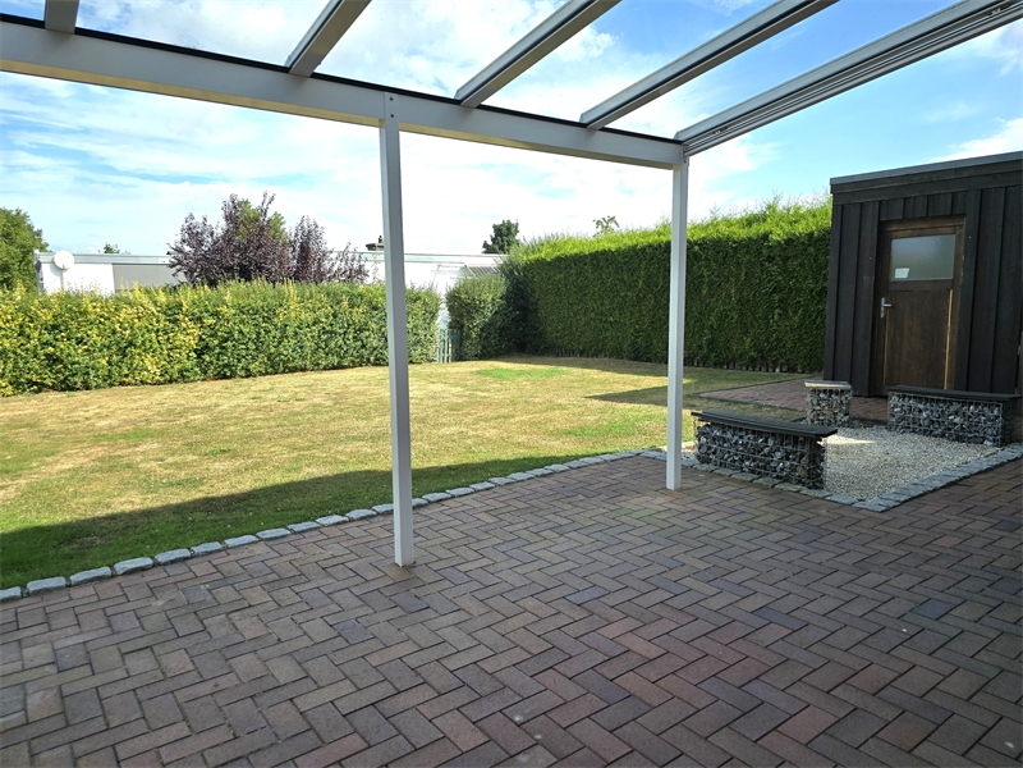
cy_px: 384
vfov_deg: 58.9
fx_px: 680
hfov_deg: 73.9
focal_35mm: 23
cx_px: 512
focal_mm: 6.3
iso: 12
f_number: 1.7
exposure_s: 1/542
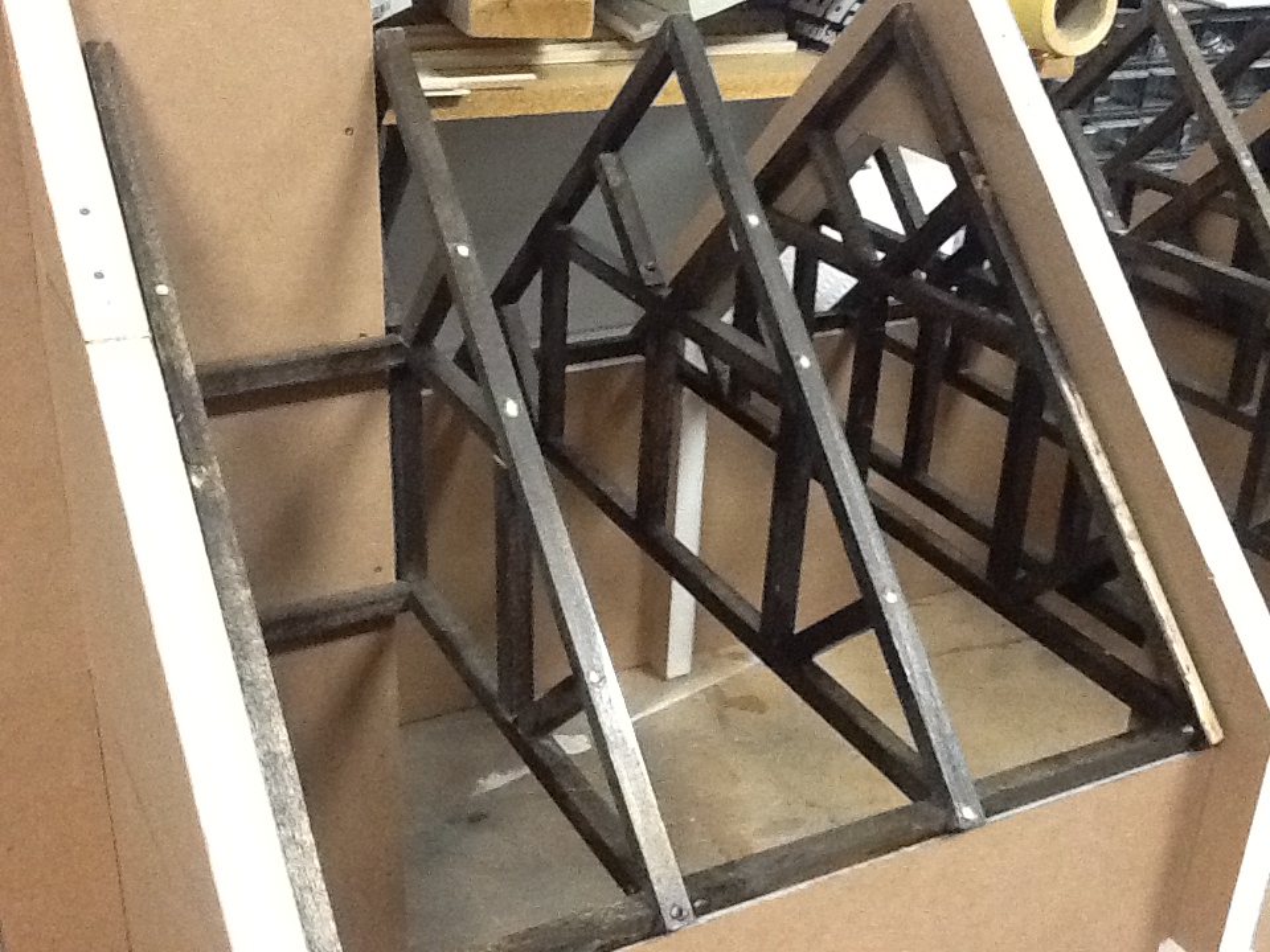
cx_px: 635
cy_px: 476
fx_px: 1614
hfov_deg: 42.9
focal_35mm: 44
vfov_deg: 32.9
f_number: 2.4
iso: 400
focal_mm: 2.03
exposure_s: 1/24
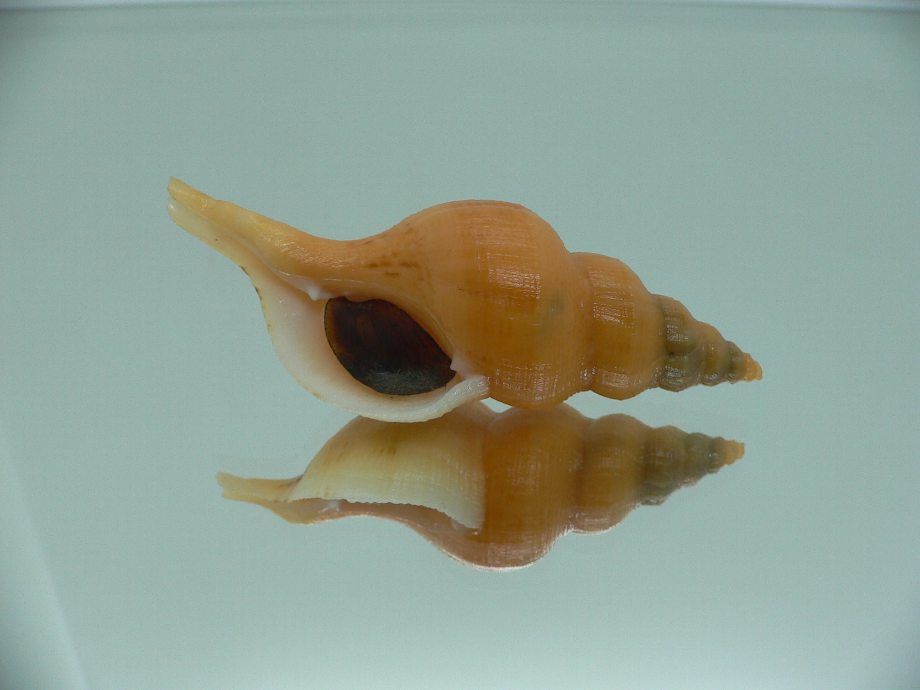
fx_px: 930
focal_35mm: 35
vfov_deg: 40.7
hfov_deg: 52.6
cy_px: 345
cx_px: 460
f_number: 2.8
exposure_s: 1/60
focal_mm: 4.6
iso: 80
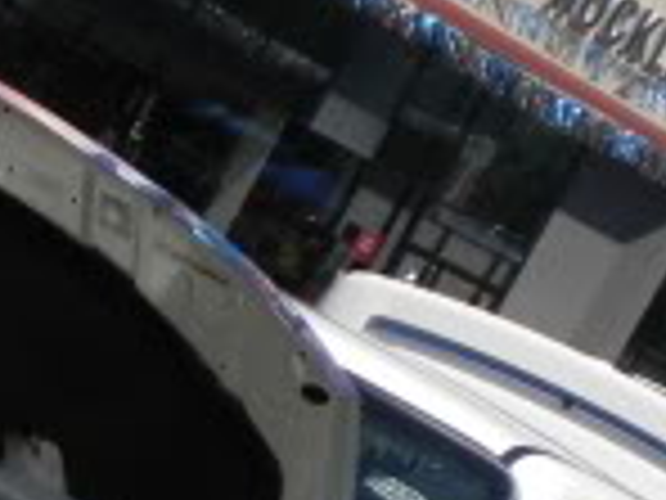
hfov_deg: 12.7
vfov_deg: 9.4
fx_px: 2905
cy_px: 892
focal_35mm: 151
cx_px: -189
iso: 80
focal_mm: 6.3
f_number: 4.6
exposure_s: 1/1000
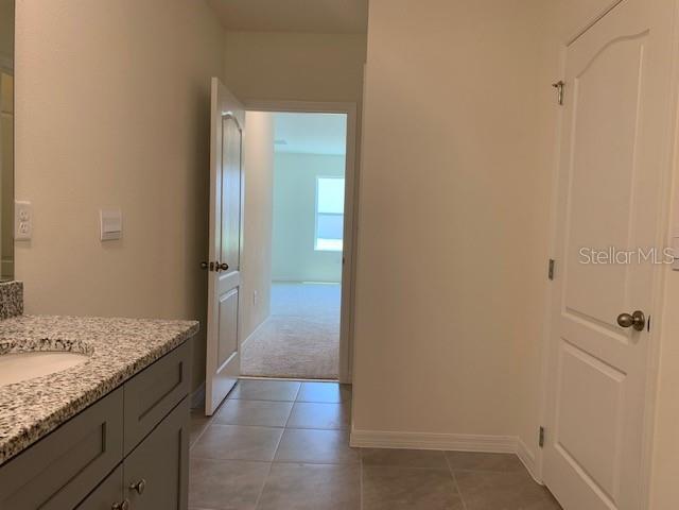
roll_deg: -0.7
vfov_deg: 53.1
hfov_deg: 67.3
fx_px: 510
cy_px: 255
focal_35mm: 26
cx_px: 340
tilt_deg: -3.4
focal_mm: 4.25
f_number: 1.8
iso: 50
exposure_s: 1/60
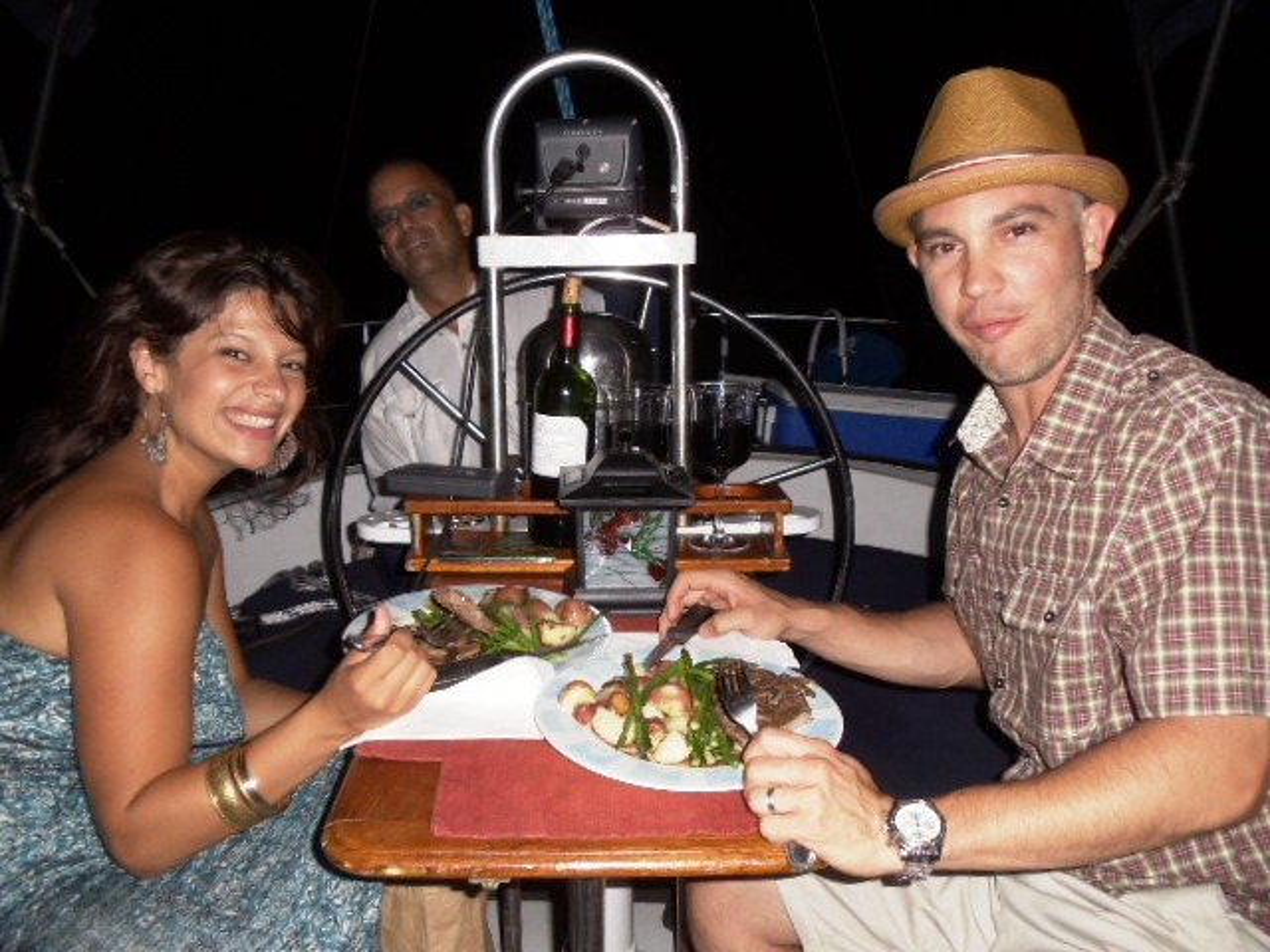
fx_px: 1614
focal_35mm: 44
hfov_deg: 42.9
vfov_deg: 32.9
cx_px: 635
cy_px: 476
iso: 100
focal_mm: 6
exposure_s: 1/30
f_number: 3.5
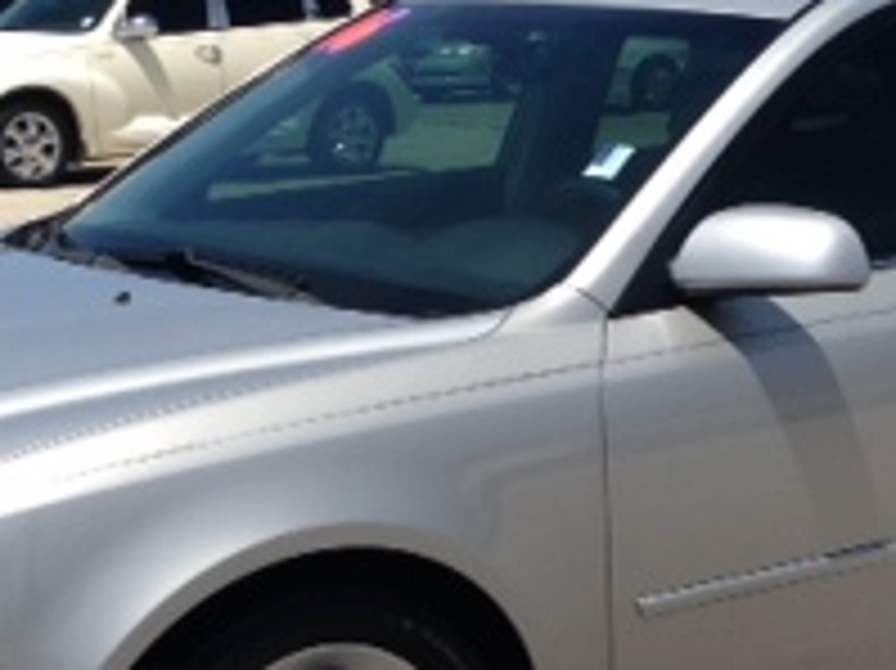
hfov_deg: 18.5
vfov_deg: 13.9
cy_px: 387
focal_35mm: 106
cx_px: 518
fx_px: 2742
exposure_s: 1/1938
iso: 50
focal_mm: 4.13
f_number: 2.4
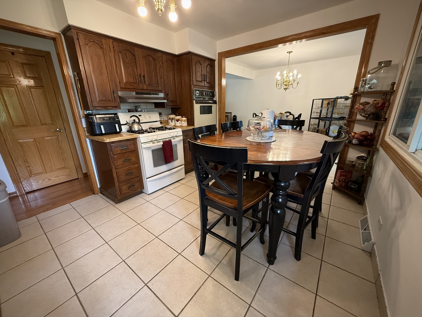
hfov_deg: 102.1
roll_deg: +1.0
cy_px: 158
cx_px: 211
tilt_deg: -17.7
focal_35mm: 14
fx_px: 171
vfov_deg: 85.7
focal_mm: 2.22
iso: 320
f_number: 2.2
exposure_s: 1/60
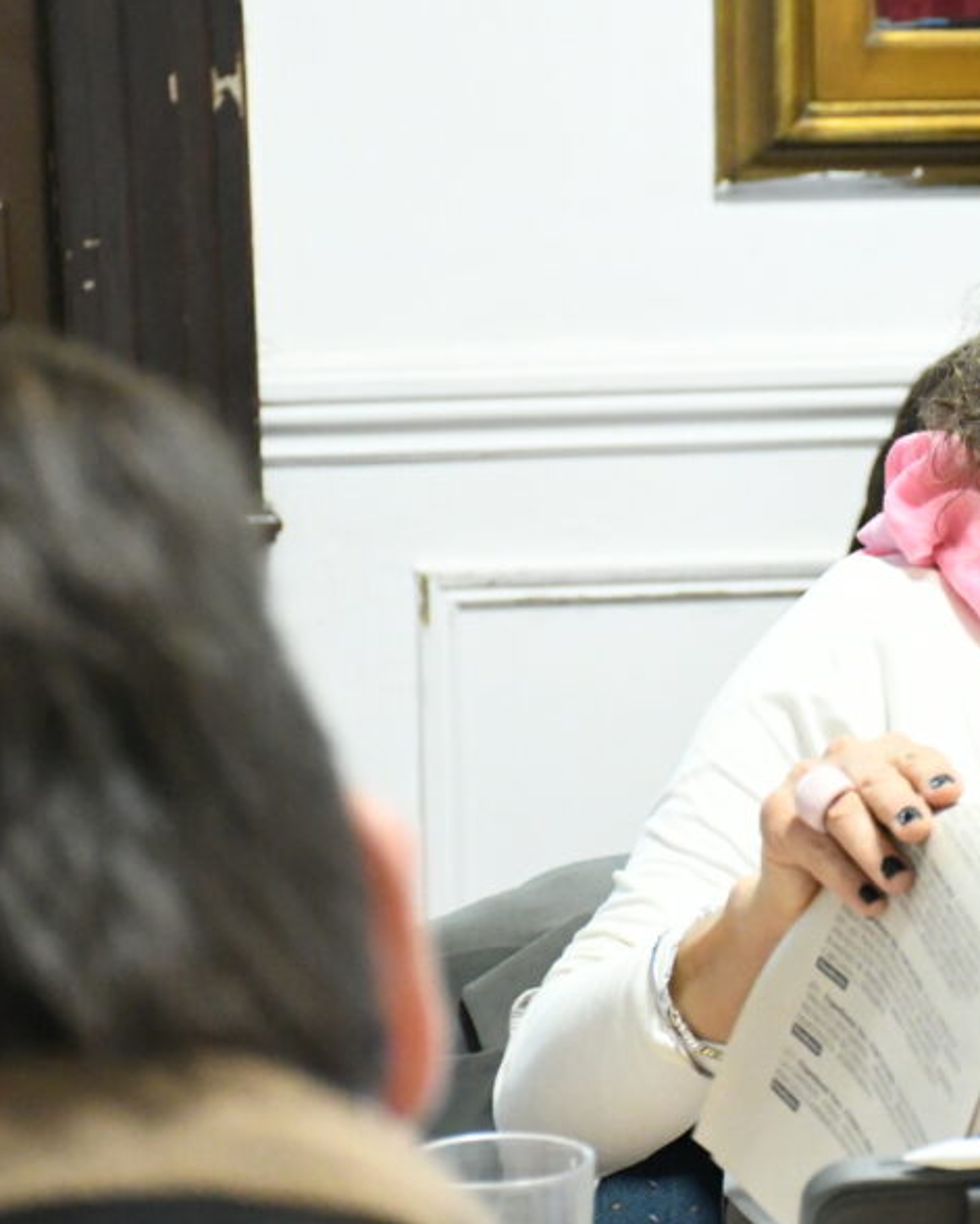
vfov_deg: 13.1
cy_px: 626
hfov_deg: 10.4
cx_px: 978
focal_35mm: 147
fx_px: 5325
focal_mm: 60
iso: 12800
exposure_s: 1/125
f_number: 5
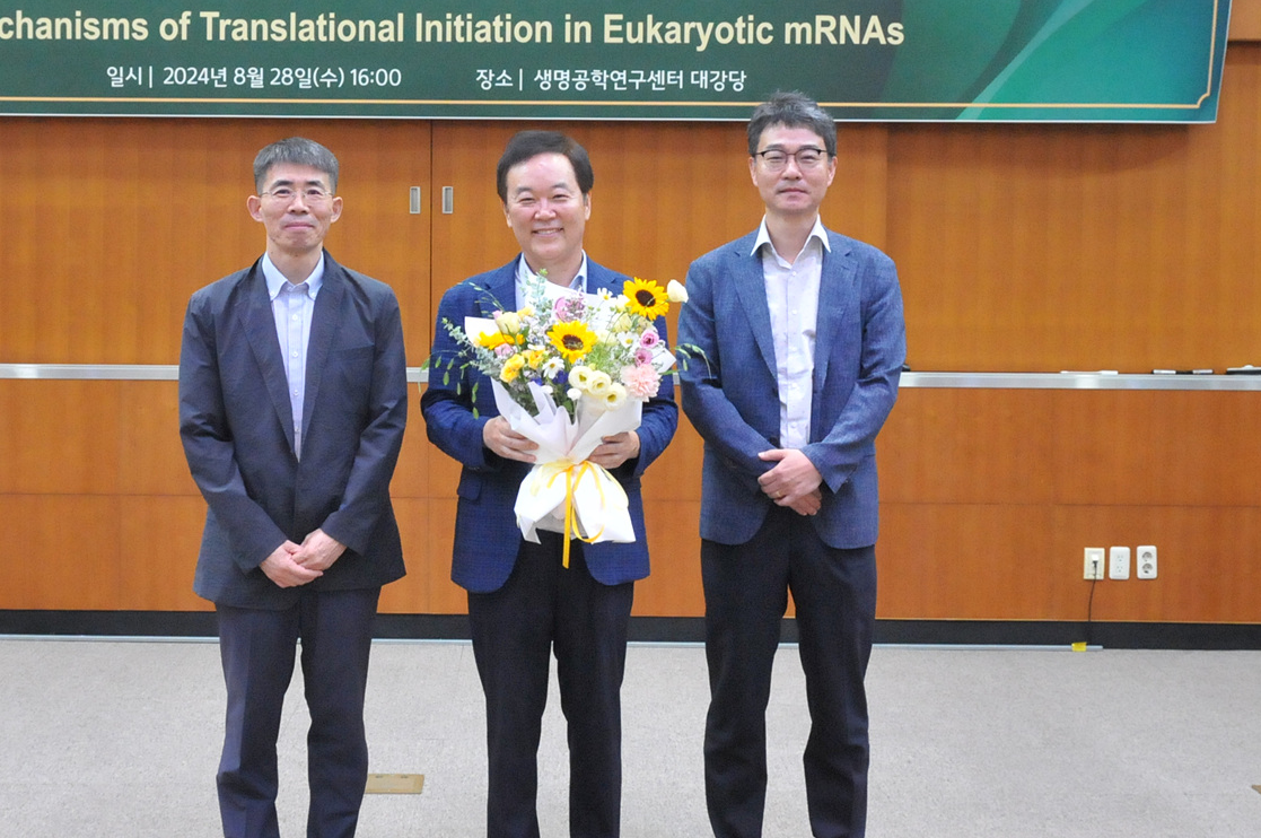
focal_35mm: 56
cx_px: 523
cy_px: 305
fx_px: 1953
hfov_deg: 35.7
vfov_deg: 24.1
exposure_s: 1/20
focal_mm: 23
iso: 3200
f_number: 7.1
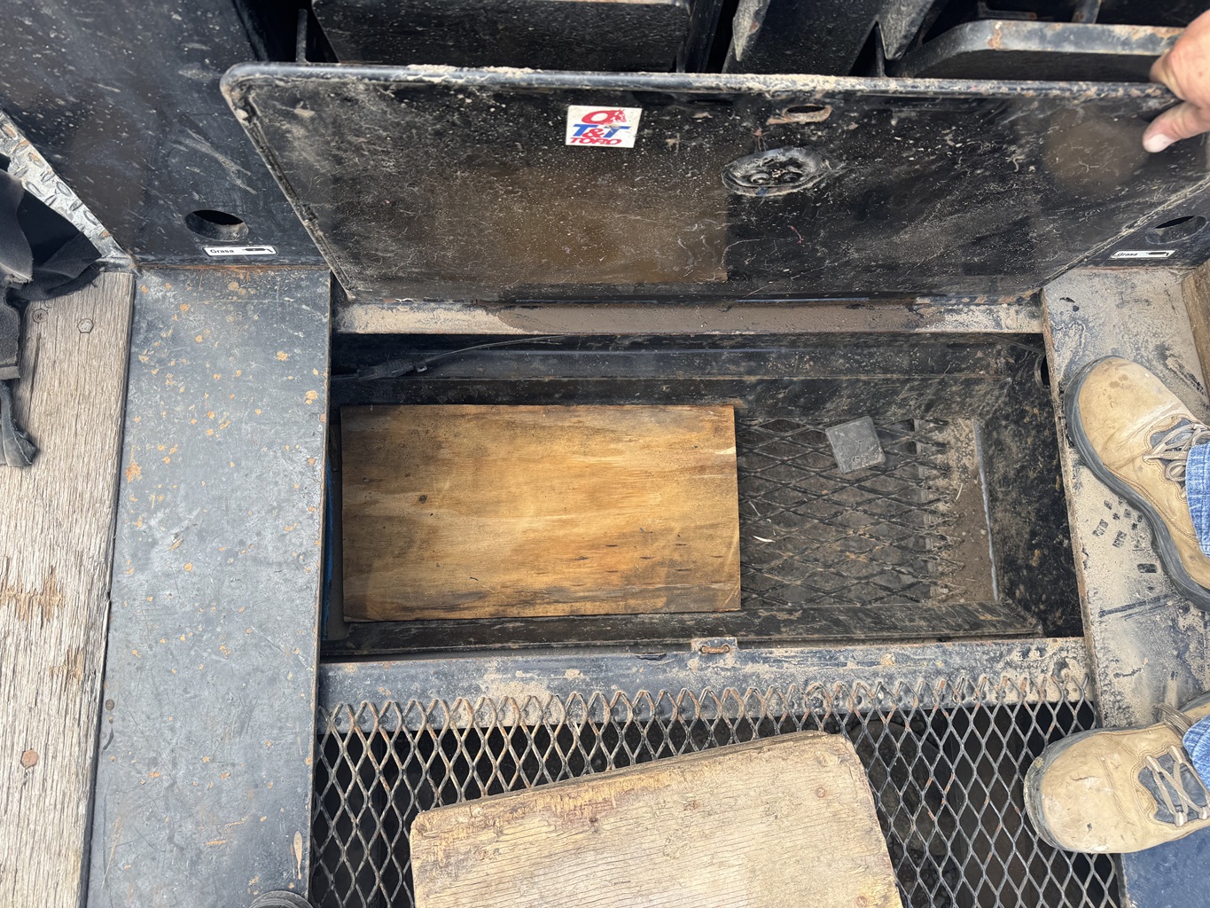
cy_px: 454
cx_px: 605
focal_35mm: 24
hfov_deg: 71.6
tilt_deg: -77.3
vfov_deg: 56.8
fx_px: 839
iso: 80
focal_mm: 6.76
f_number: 1.78
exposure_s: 1/390
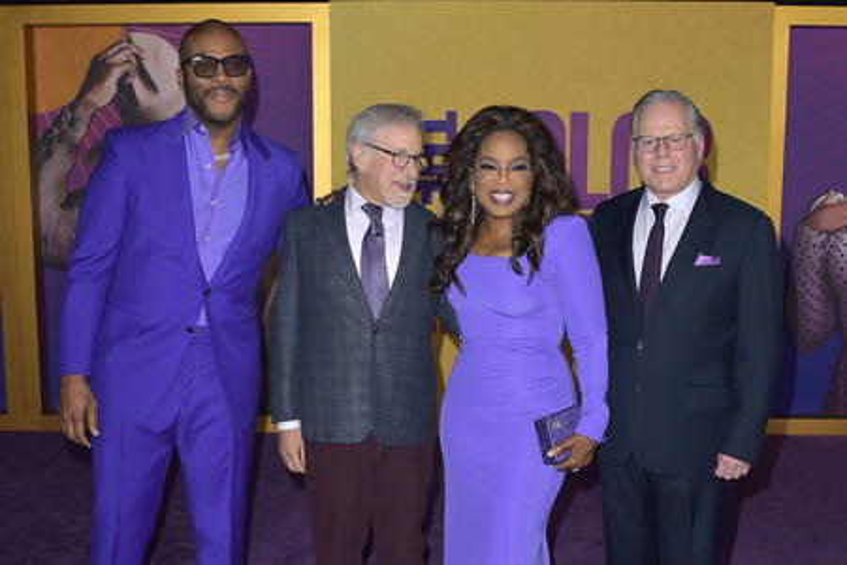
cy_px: 282
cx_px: 424
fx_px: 753
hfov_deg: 58.7
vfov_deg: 41.1
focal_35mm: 32
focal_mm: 32
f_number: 6.3
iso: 320
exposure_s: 1/250
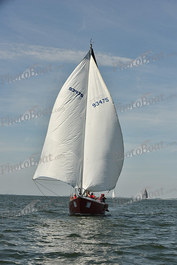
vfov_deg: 28.8
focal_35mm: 70
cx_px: 88
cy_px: 132
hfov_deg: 19.5
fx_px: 516
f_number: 10
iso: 320
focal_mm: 70
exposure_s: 1/1250
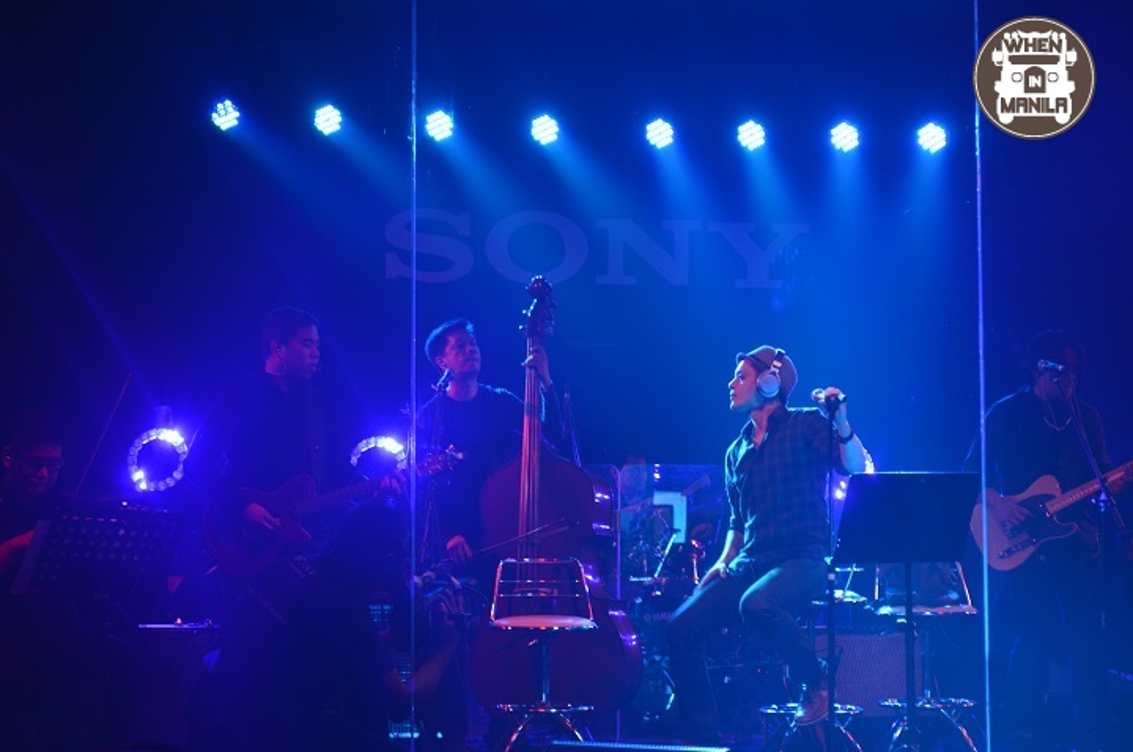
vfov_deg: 18.9
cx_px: 566
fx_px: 2263
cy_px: 376
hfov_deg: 28.1
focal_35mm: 72
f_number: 5.6
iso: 400
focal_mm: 48
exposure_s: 1/50
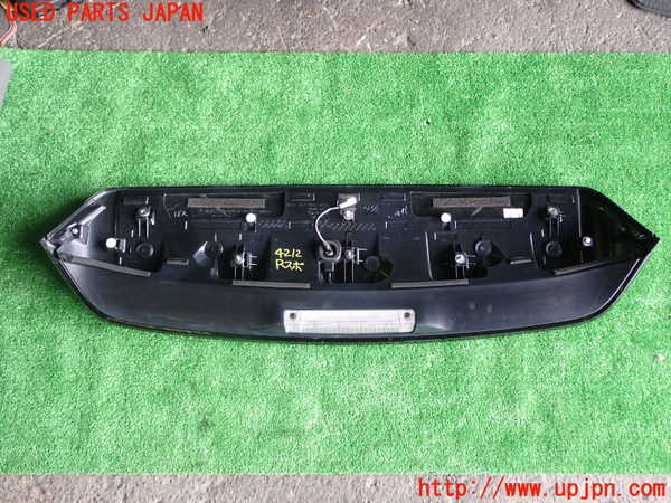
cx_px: 336
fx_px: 698
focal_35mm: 36
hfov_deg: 51.4
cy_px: 252
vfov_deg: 39.7
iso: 200
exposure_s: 1/40
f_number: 2.5
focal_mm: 6.37
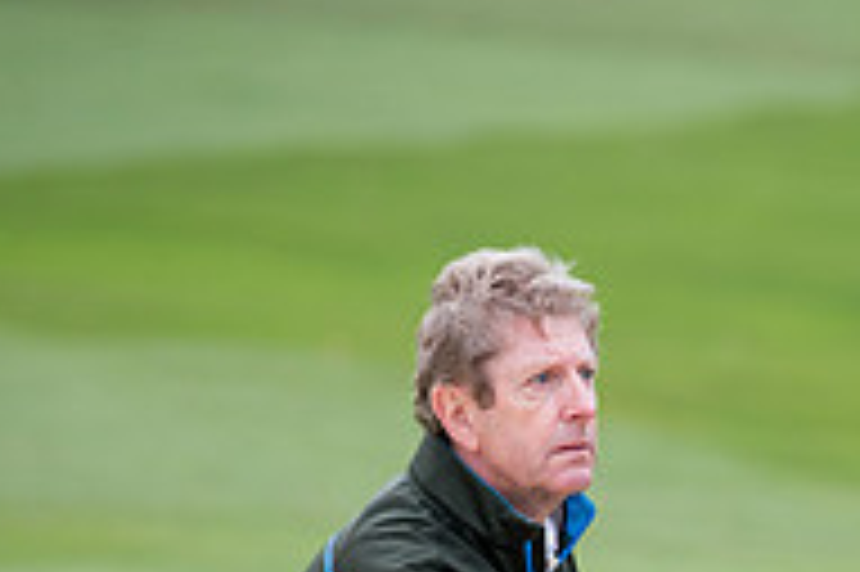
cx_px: 910
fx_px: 14512
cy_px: 777
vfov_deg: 2.3
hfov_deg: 3.4
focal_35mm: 608
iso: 640
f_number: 4
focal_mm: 200
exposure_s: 1/1600
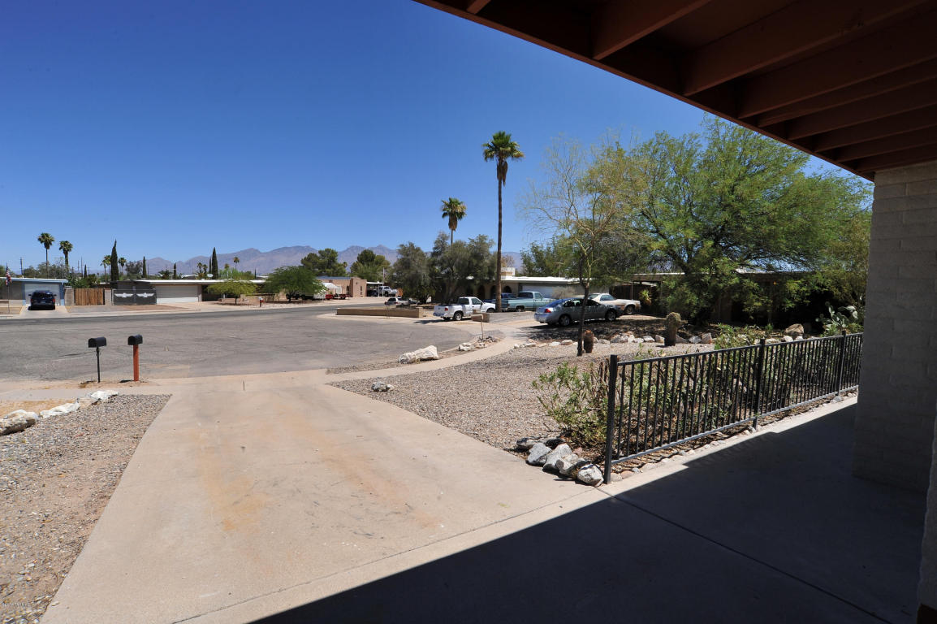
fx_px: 468
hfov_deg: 90.0
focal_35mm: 18
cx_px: 468
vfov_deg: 67.3
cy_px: 312
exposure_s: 1/320
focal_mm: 18
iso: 320
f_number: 14
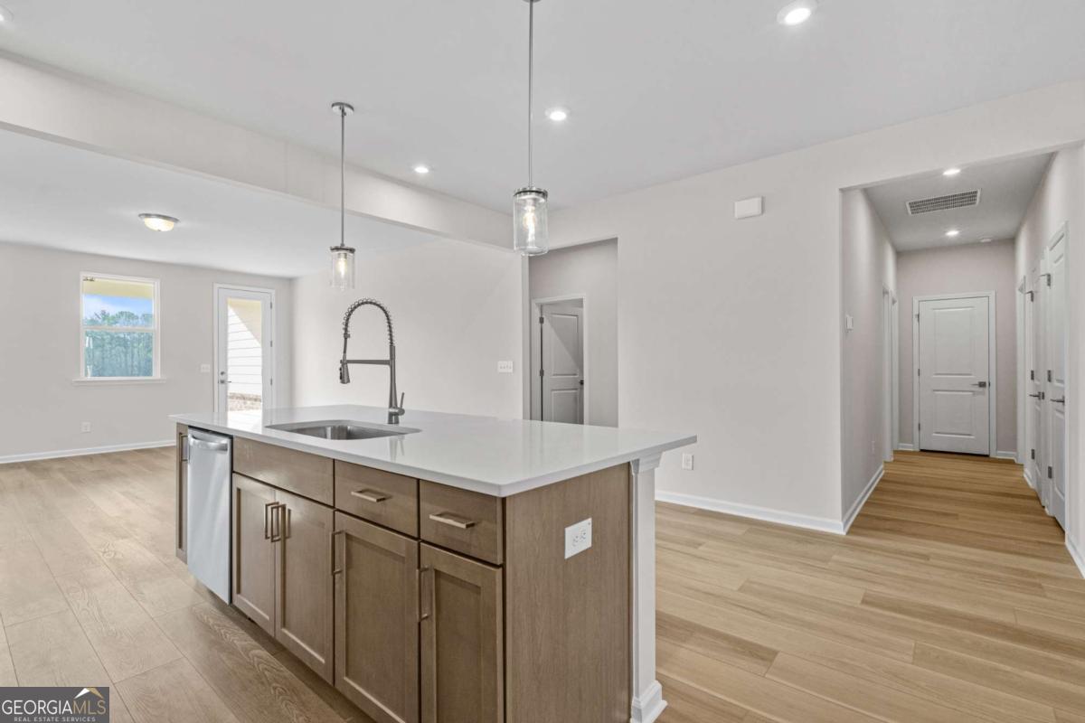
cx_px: 542
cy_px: 362
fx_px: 482
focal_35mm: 16
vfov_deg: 73.7
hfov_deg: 96.7
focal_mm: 16
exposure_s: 1/80
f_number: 6.3
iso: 1250
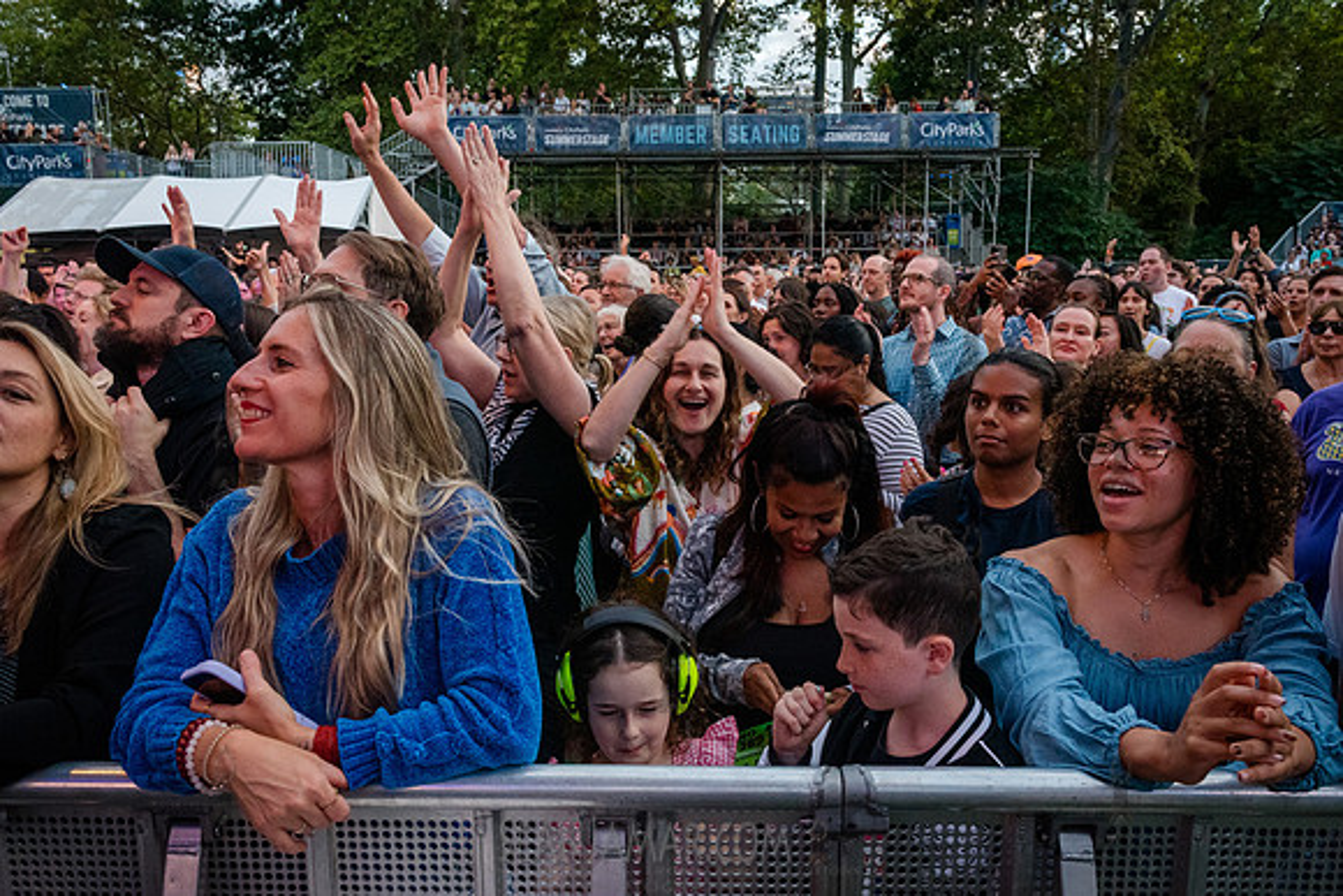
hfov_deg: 65.3
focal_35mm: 28
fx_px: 1047
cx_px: 686
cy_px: 448
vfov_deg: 46.3
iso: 4000
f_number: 7.1
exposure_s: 1/250
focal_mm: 27
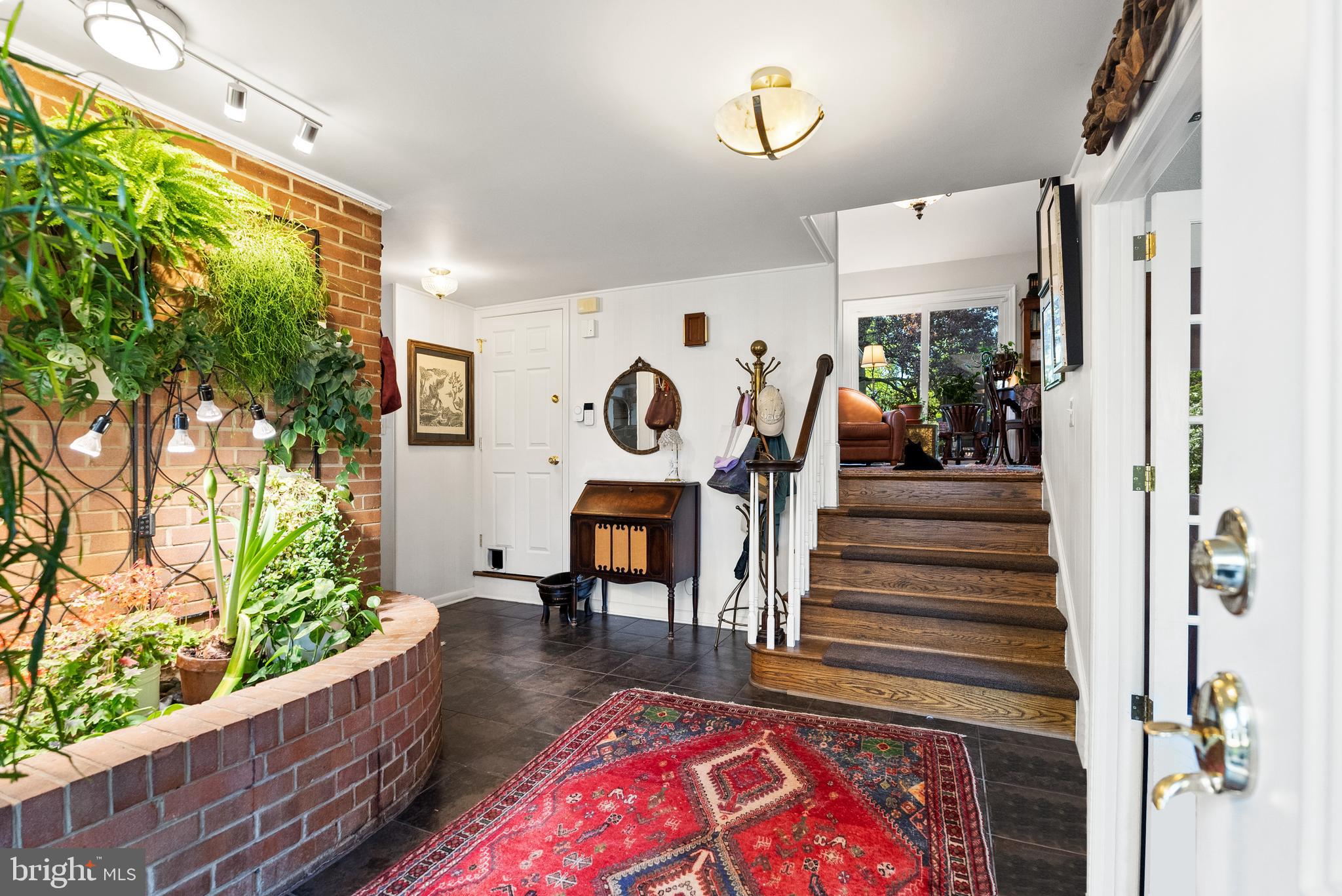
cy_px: 448
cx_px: 671
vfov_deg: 73.8
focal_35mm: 16
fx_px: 597
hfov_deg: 96.7
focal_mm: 16
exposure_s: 1/25
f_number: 4.5
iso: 800
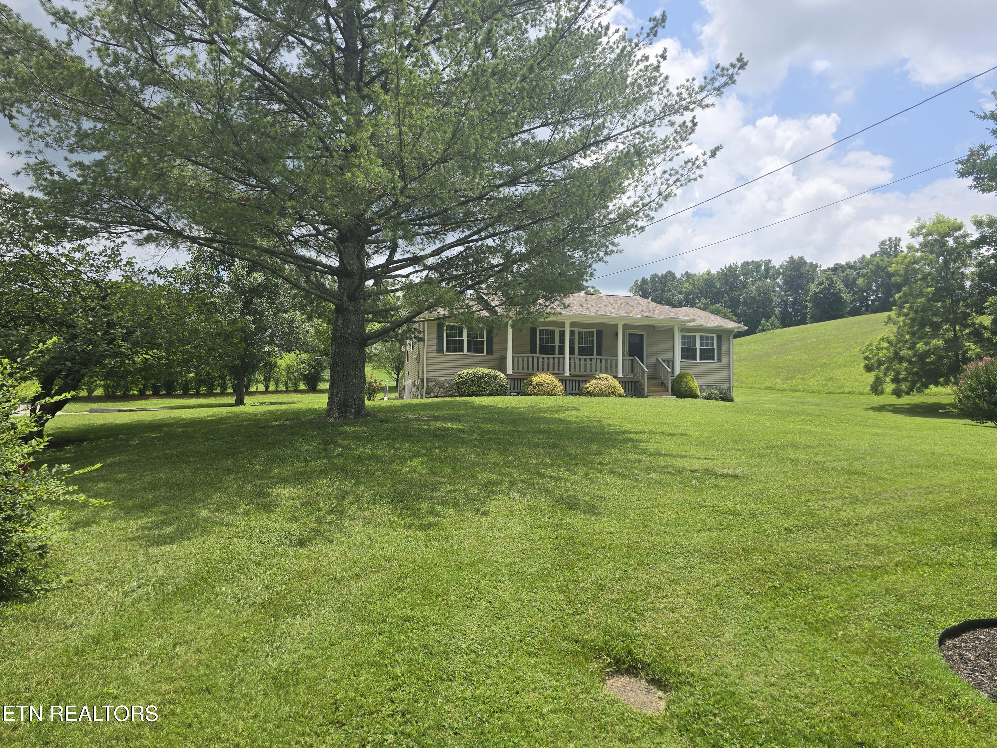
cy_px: 374
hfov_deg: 73.9
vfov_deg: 58.9
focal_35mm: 23
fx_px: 662
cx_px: 498
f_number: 1.7
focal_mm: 6.3
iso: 12
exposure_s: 1/871
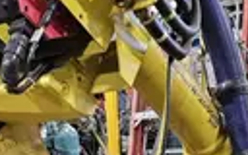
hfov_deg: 26.6
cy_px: 234
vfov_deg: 15.7
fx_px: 514
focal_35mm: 76
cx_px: 50
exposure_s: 1/120
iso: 1000
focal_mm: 6.3
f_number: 1.7
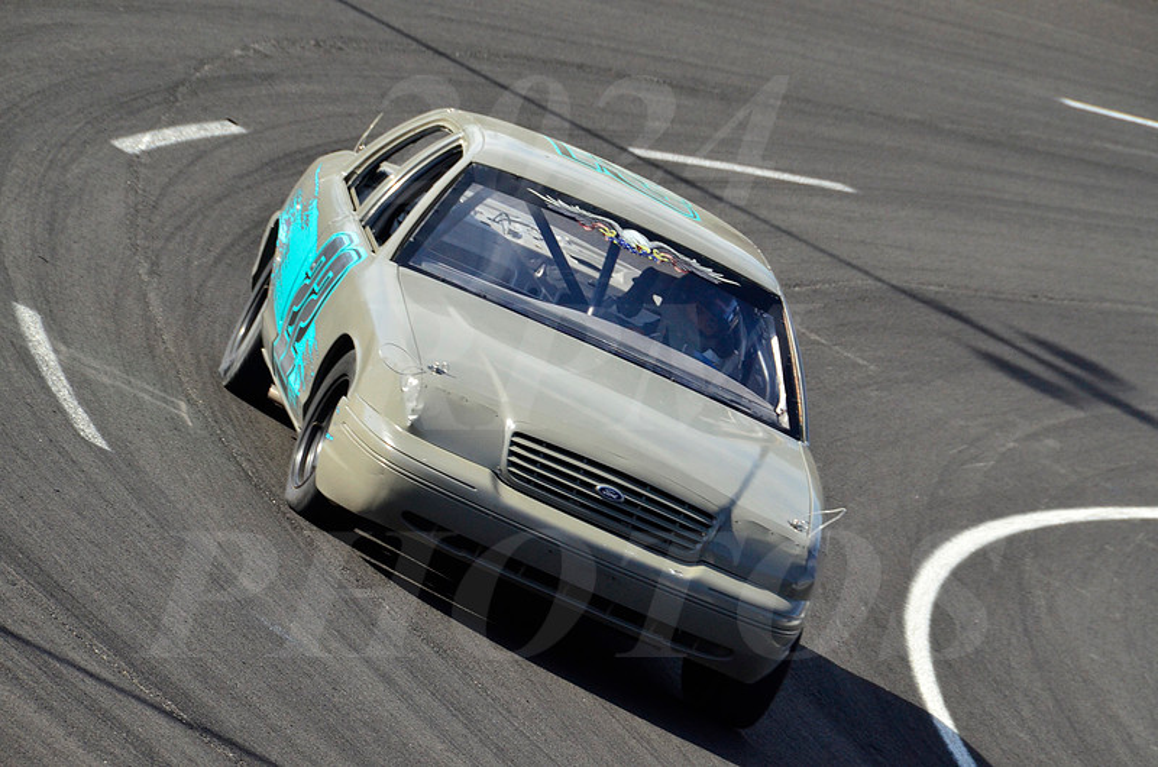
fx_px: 9631
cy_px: 384
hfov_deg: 6.9
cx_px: 579
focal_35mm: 300
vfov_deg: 4.6
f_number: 11
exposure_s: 1/800
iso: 1000
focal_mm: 200
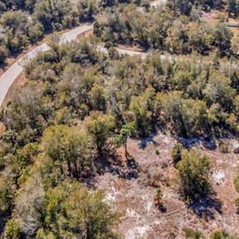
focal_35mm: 56
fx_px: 437
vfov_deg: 29.6
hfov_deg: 30.3
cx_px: 160
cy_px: 35
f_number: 2.8
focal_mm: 8.38
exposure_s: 1/1600
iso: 130
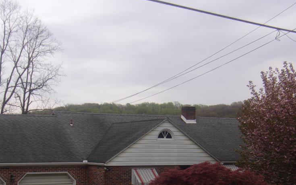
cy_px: 151
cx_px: 113
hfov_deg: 32.8
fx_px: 500
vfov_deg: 20.7
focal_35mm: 62
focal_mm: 7.6
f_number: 3.7
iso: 80
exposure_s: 1/210
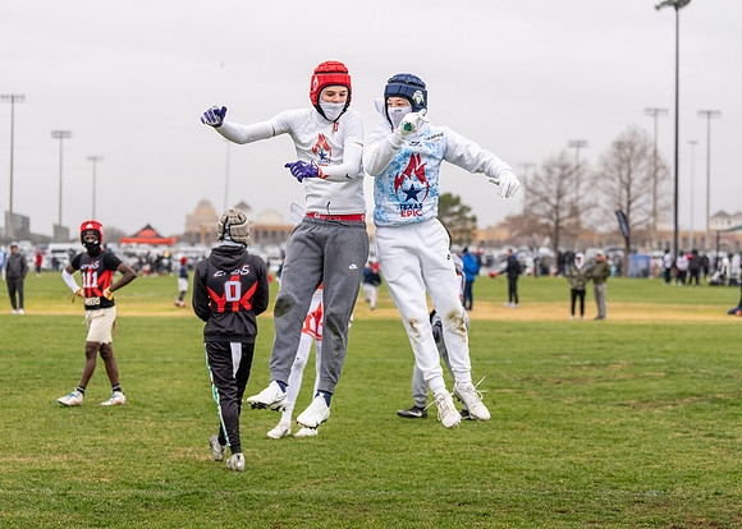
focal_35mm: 86
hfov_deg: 23.0
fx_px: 1821
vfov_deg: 16.5
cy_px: 258
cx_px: 353
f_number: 2.8
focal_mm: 70
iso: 640
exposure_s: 1/1250
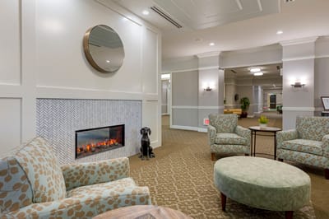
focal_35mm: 20
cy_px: 110
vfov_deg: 61.8
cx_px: 164
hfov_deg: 84.0
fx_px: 183
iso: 400
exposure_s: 1/25
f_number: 10
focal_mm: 20
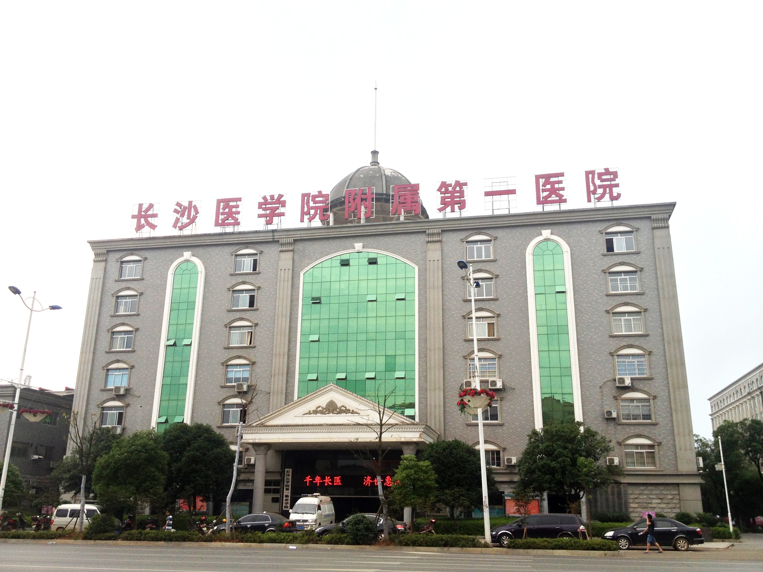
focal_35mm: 35
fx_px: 771
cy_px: 286
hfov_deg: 52.6
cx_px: 382
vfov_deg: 40.7
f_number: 2.4
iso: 50
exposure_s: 1/1022
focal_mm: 4.28
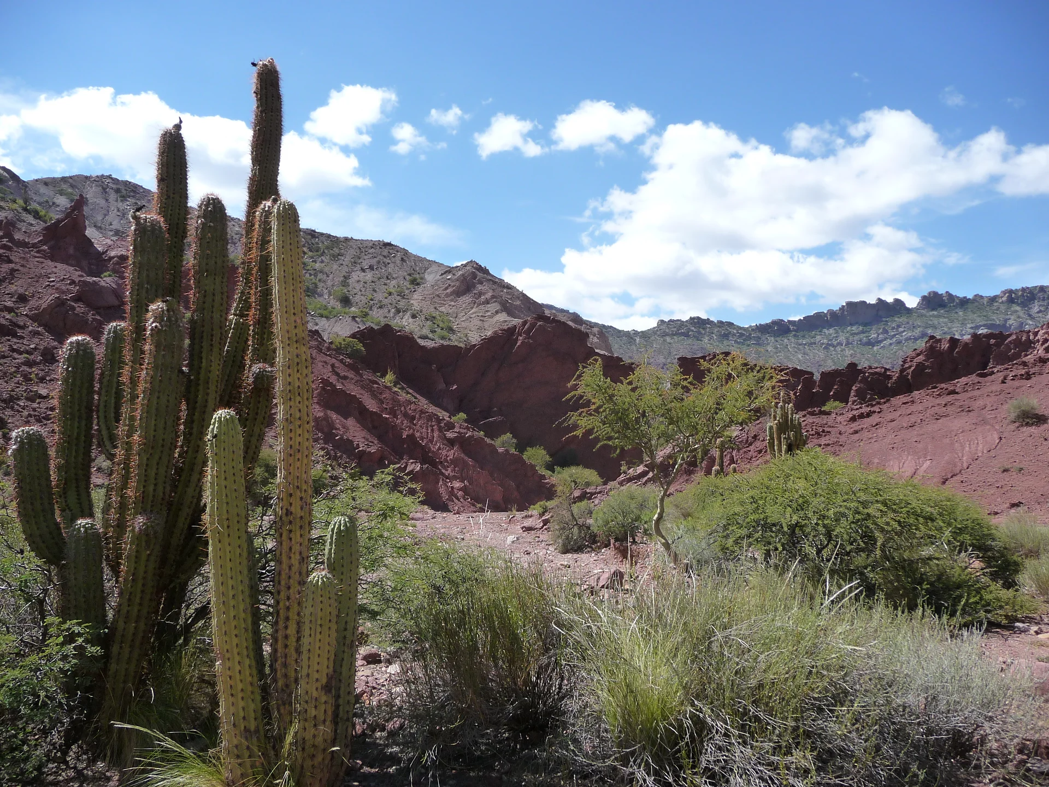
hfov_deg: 63.4
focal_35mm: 28
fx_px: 849
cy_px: 394
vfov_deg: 49.7
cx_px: 524
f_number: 3.3
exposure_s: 1/1000
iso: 160
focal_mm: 4.7
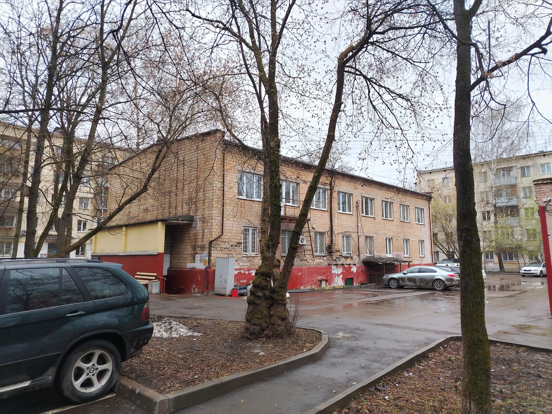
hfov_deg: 71.6
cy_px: 207
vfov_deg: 56.8
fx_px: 383
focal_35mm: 24
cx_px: 276
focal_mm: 5.25
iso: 100
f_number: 1.75
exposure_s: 1/185
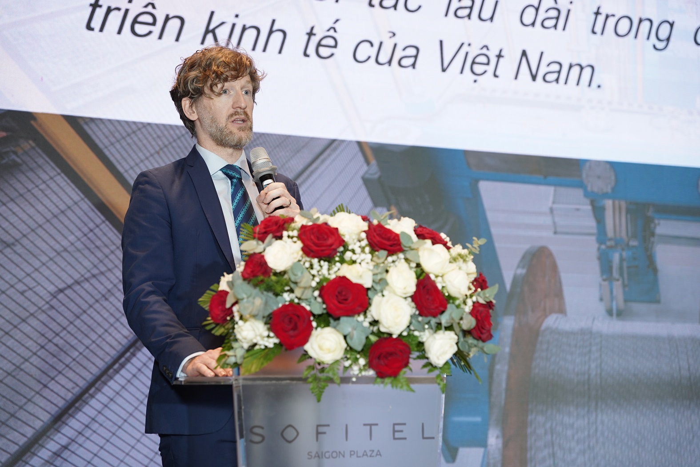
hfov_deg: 31.2
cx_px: 350
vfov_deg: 21.1
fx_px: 1254
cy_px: 234
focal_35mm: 64
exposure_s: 1/125
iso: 800
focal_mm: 64.5
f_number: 3.5
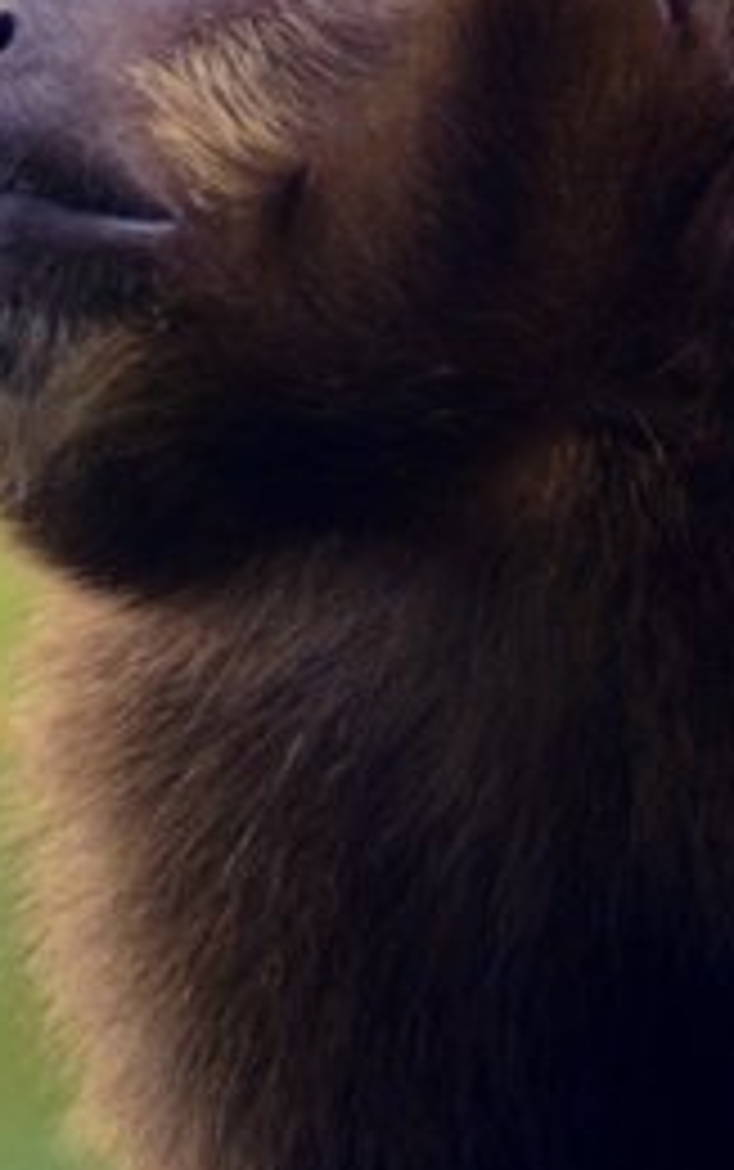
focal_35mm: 1410
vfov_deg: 1.5
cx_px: 441
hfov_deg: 0.9
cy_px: 464
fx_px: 45029
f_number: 5.6
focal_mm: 400
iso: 400
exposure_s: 1/125
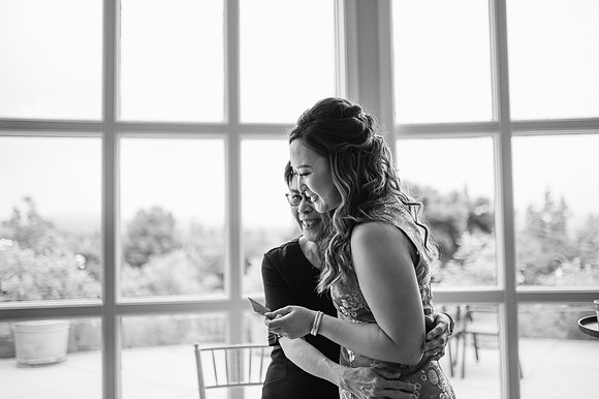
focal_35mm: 35
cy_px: 200
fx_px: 582
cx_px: 300
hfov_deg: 54.5
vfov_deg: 37.8
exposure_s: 1/1000
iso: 100
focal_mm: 35
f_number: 1.4
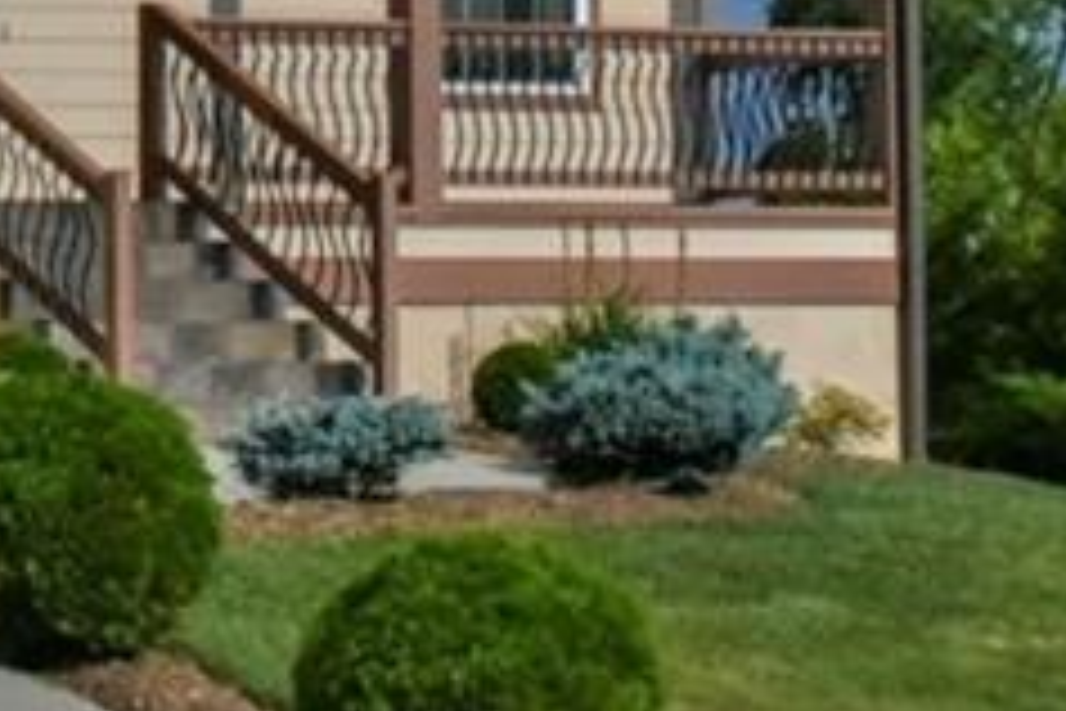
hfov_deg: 12.0
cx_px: -544
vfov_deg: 8.0
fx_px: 4856
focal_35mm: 164
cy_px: -628
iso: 4000
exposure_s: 1/4000
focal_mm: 38
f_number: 20
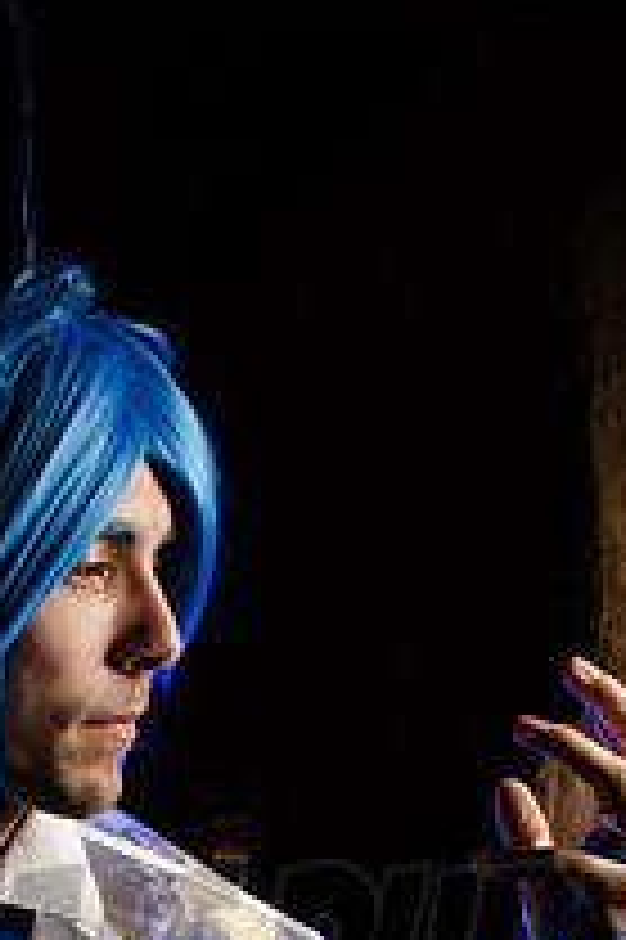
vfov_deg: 31.1
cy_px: 1007
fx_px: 1515
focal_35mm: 58
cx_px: 68
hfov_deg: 22.8
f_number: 22
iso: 200
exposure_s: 1/60
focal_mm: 18
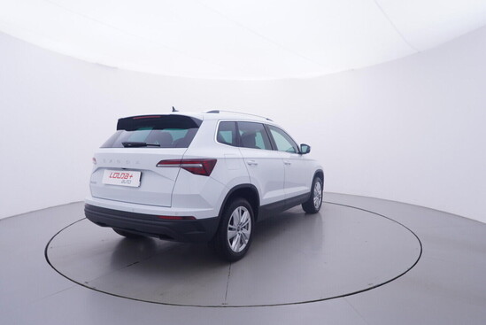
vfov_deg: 56.2
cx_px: 243
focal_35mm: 22
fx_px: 304
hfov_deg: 77.3
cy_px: 162
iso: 200
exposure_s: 1/80
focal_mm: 15
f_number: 5
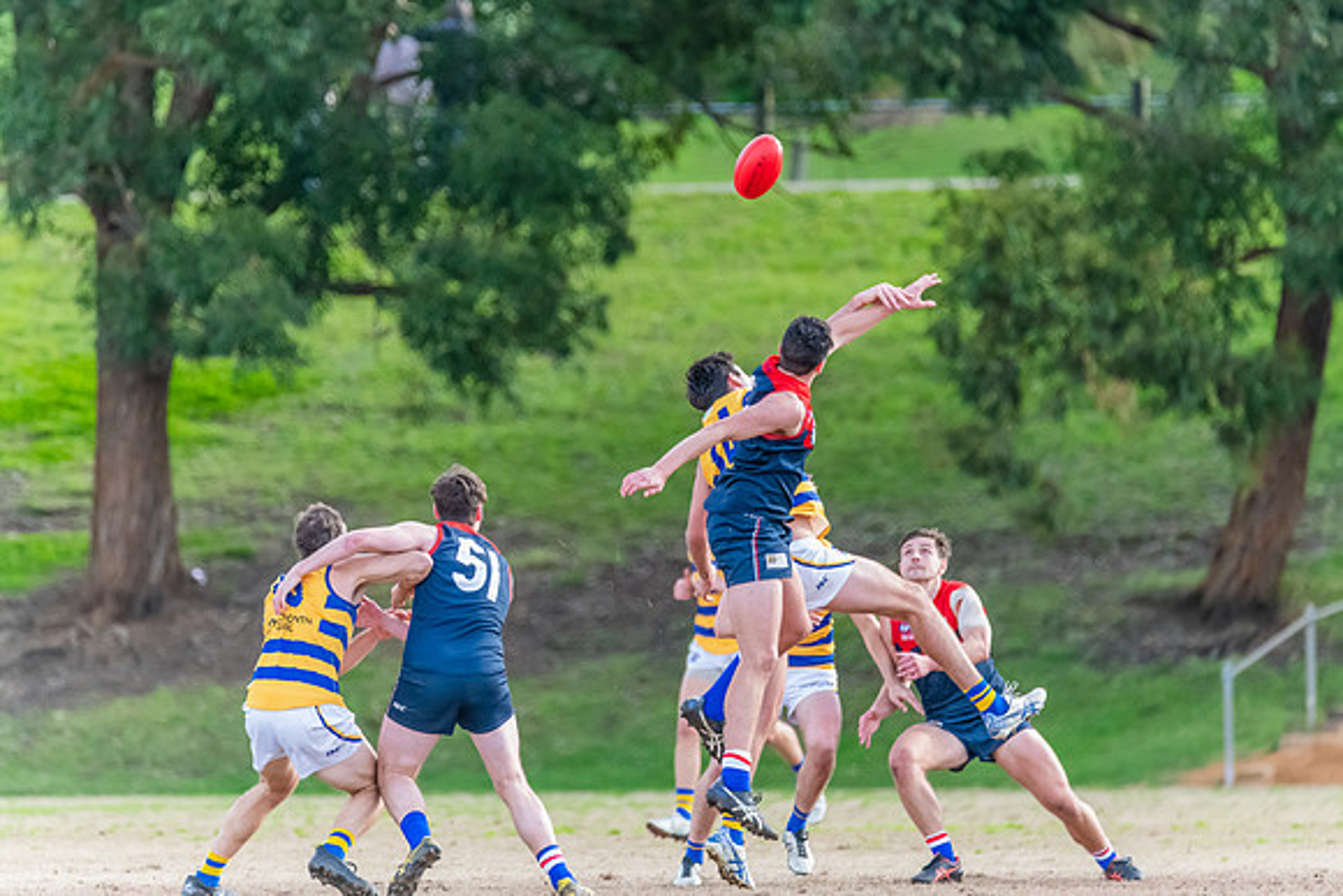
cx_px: 725
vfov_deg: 2.2
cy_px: 403
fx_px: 23063
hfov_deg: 3.3
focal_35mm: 618
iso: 3600
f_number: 6.3
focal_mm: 550
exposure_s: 1/1600
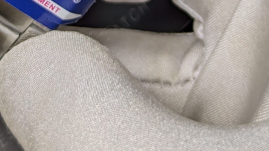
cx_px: 139
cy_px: -145
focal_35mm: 144
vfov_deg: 8.1
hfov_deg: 14.9
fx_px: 1027
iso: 47
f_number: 1.85
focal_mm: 6.81
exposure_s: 1/137
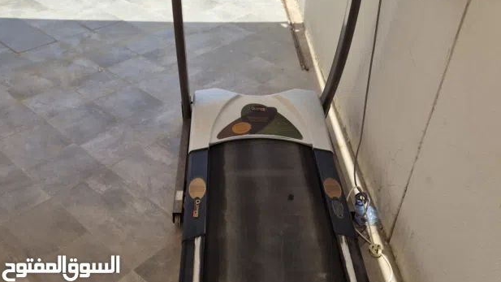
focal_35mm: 26
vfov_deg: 44.4
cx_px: 242
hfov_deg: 71.9
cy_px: 138
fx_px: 345
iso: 50
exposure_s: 1/2288
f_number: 1.8
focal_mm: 5.4
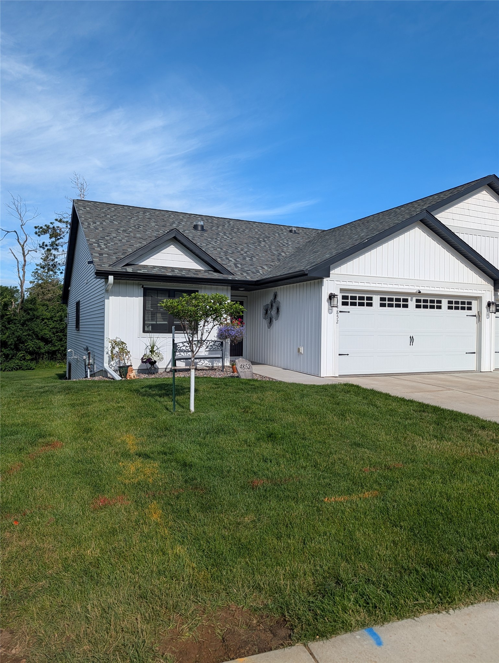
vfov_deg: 71.5
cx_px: 250
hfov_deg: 57.0
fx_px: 460
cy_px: 332
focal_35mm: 24
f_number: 1.68
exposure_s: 1/1517
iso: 20
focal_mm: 6.9
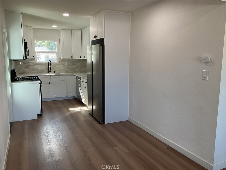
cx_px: 113
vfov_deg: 48.2
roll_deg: +0.0
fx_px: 189
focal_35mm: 29
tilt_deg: -8.8
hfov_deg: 61.7
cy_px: 85
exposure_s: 1/120
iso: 50
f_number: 1.8
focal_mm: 3
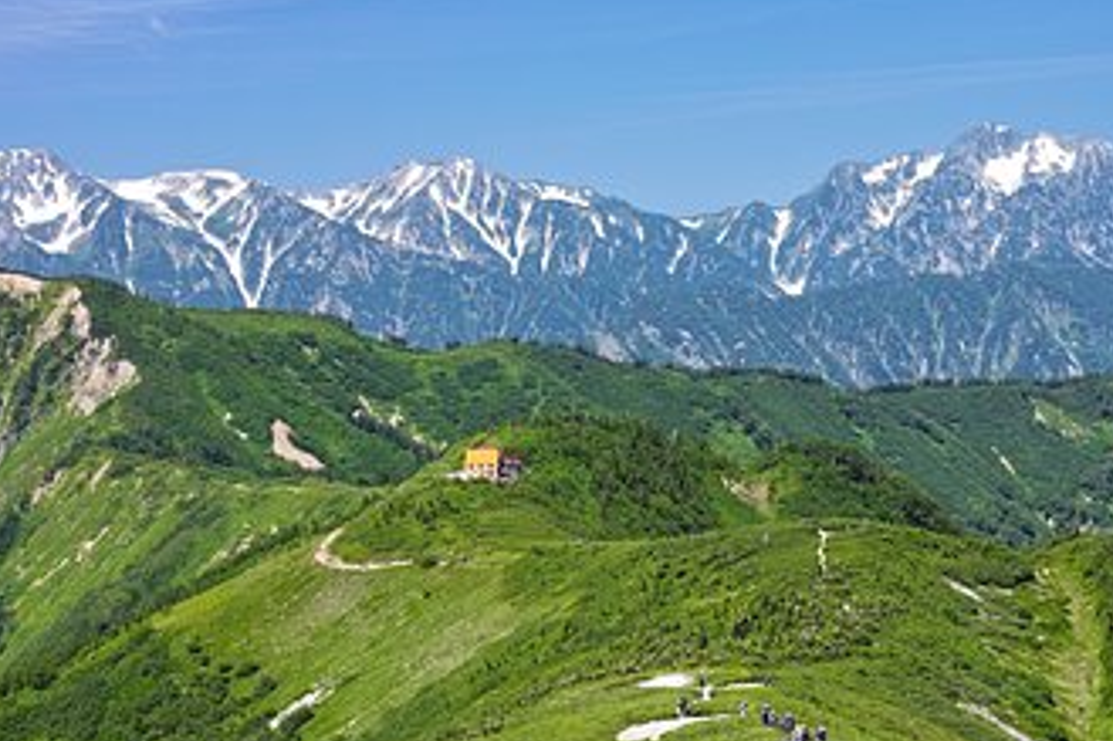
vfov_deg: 19.4
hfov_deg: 28.9
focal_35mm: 70
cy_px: 452
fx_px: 2163
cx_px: 585
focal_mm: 30
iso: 200
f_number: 5.6
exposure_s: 1/160
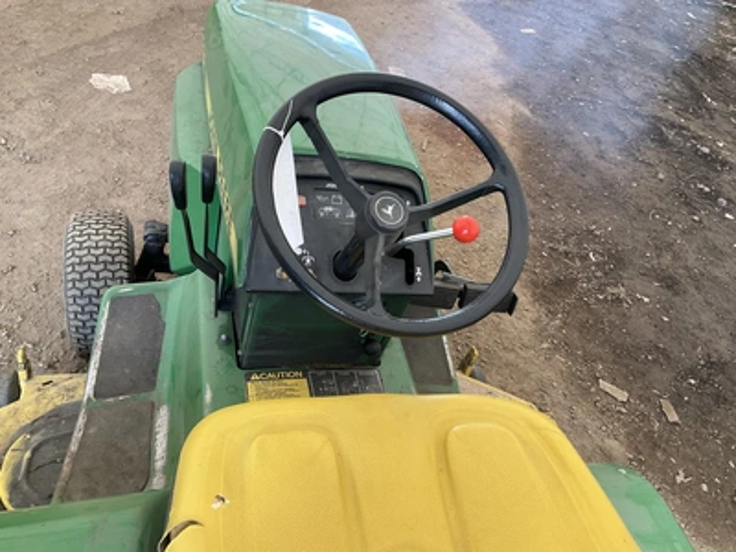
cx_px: 368
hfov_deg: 61.7
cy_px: 276
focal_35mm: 29
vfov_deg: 48.2
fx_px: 617
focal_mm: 3
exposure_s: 1/122
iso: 64
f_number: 1.8
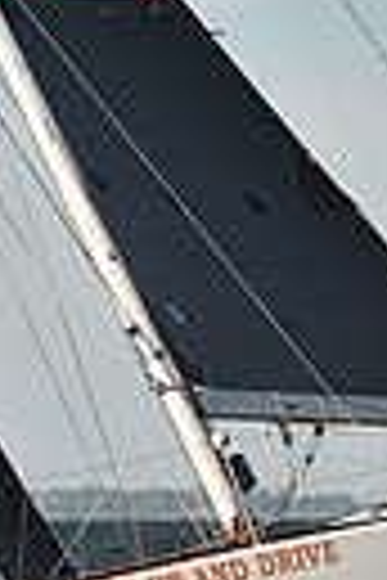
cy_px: 335
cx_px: 216
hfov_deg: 3.1
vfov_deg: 4.6
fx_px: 7256
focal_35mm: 450
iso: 250
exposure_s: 1/1000
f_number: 4.5
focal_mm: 100
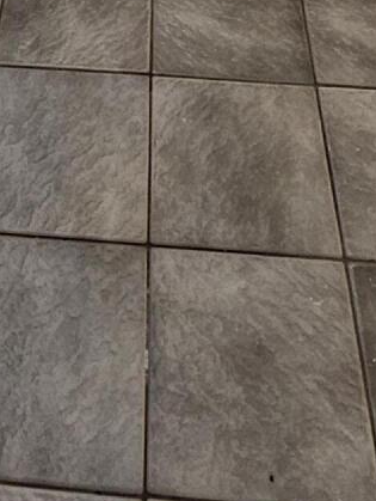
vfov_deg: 17.7
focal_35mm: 62
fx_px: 897
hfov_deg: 23.4
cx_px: 82
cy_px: -563
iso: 200
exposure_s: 1/60
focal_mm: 2.2
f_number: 2.2
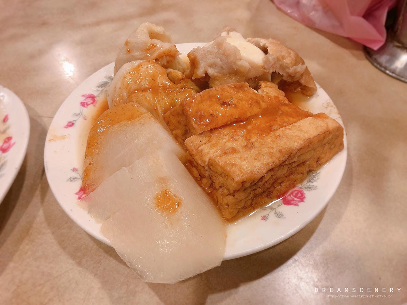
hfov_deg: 63.4
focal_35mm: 28
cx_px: 204
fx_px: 329
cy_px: 152
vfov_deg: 49.7
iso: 50
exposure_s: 1/15
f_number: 1.8
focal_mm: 3.99
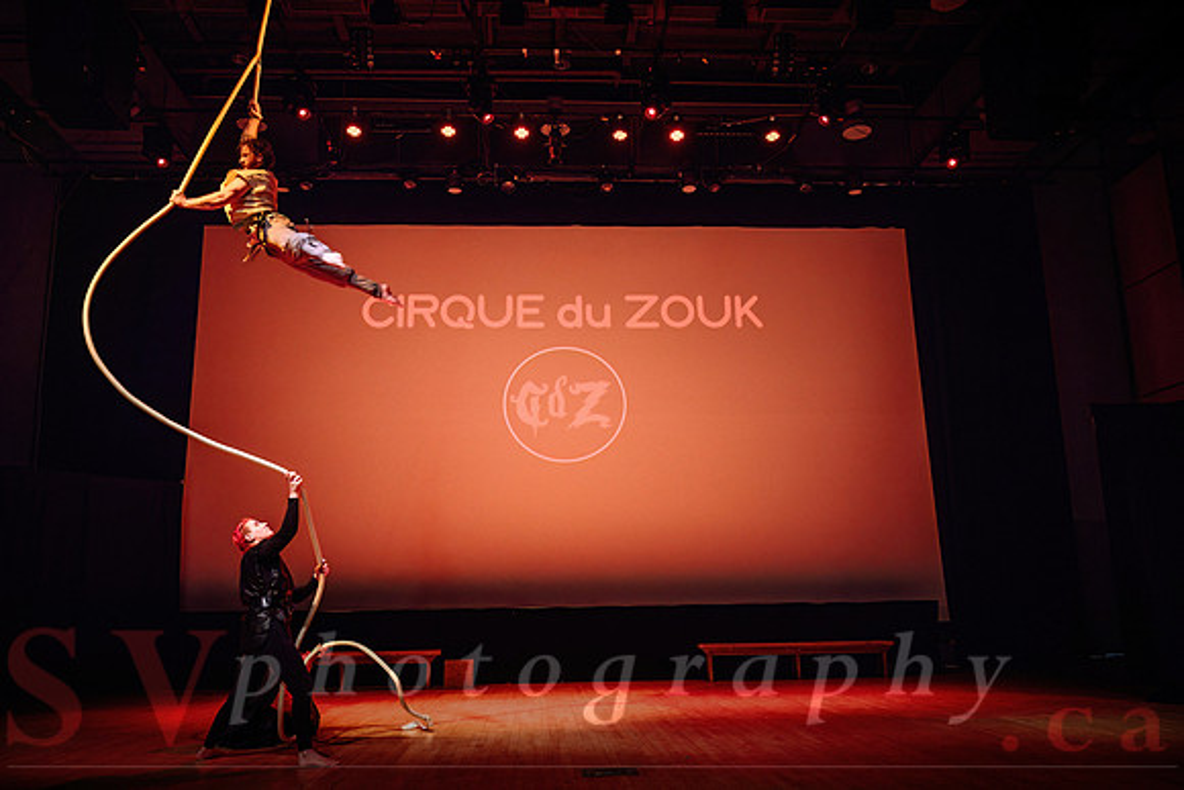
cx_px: 592
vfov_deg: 45.0
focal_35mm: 29
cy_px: 395
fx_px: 954
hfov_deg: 63.6
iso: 1600
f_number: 2.8
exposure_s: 1/200
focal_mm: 29
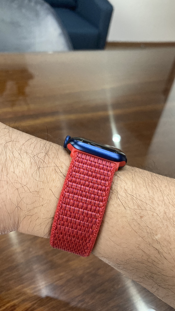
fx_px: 256
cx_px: 97
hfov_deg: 37.7
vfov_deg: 62.6
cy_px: 157
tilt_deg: -37.8
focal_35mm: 31
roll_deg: -13.1
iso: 320
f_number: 1.8
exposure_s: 1/60
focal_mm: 3.99
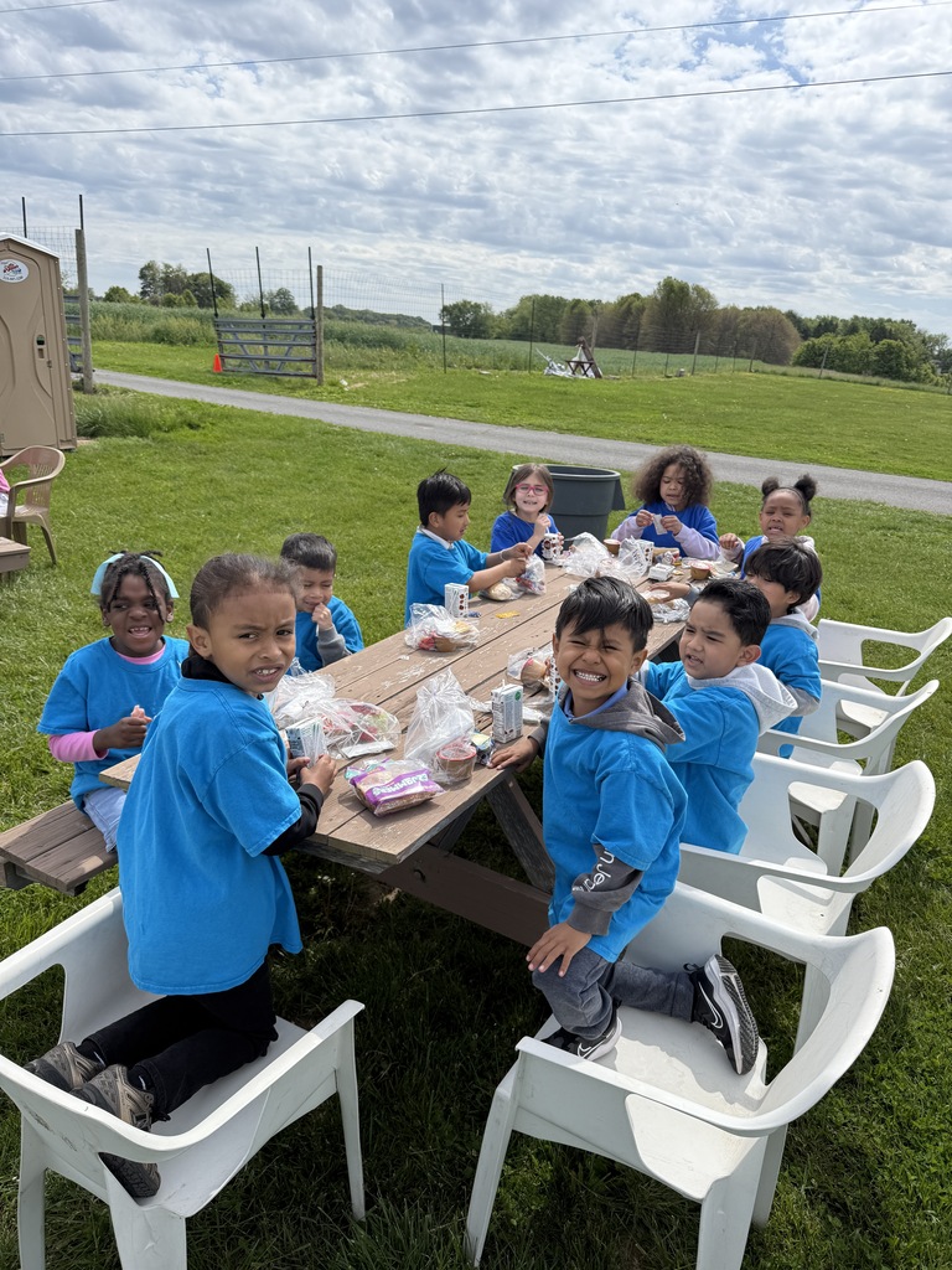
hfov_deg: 56.8
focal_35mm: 24
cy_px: 635
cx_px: 476
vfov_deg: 71.6
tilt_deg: -16.8
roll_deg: -4.6
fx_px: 880
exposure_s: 1/4673
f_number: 1.78
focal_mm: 6.76
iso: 80
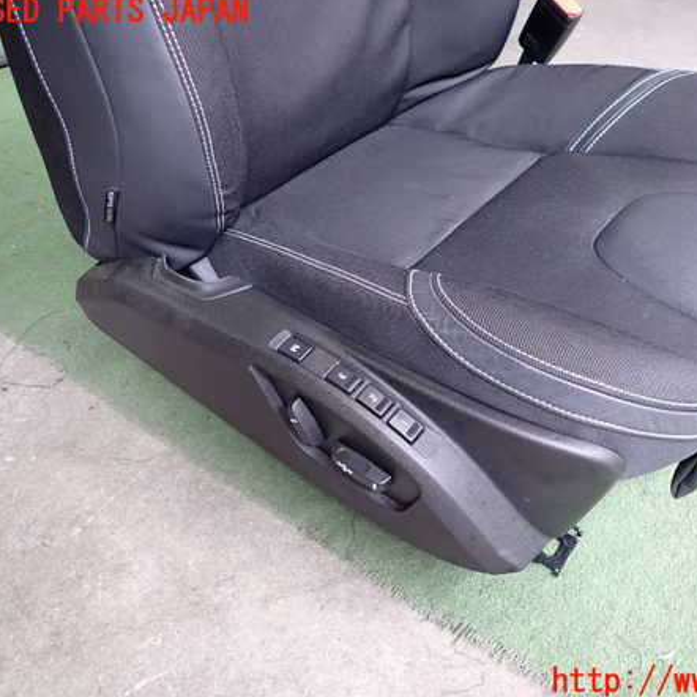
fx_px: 683
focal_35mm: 30
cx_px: 435
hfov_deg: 53.4
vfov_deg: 54.0
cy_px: 347
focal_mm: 4.5
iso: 200
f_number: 2
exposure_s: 1/40
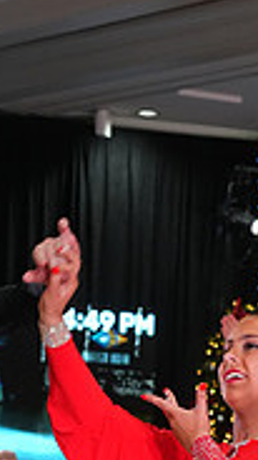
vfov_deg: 8.2
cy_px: 608
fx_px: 3186
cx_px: 66
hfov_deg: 4.6
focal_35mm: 261
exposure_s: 1/200
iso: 3200
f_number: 6.3
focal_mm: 79
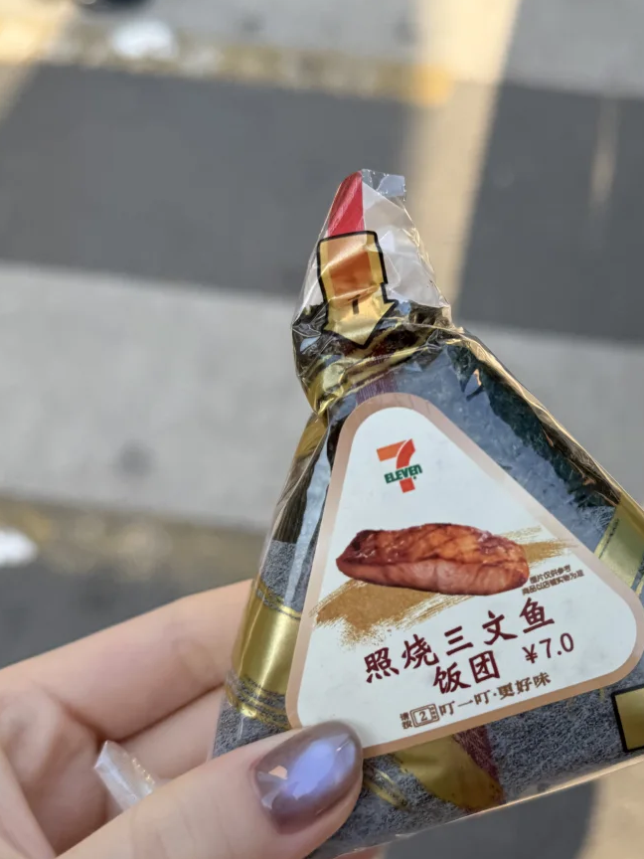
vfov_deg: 46.7
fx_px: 992
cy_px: 474
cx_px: 495
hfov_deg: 35.1
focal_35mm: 40
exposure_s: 1/742
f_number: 1.78
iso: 80
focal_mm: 6.76
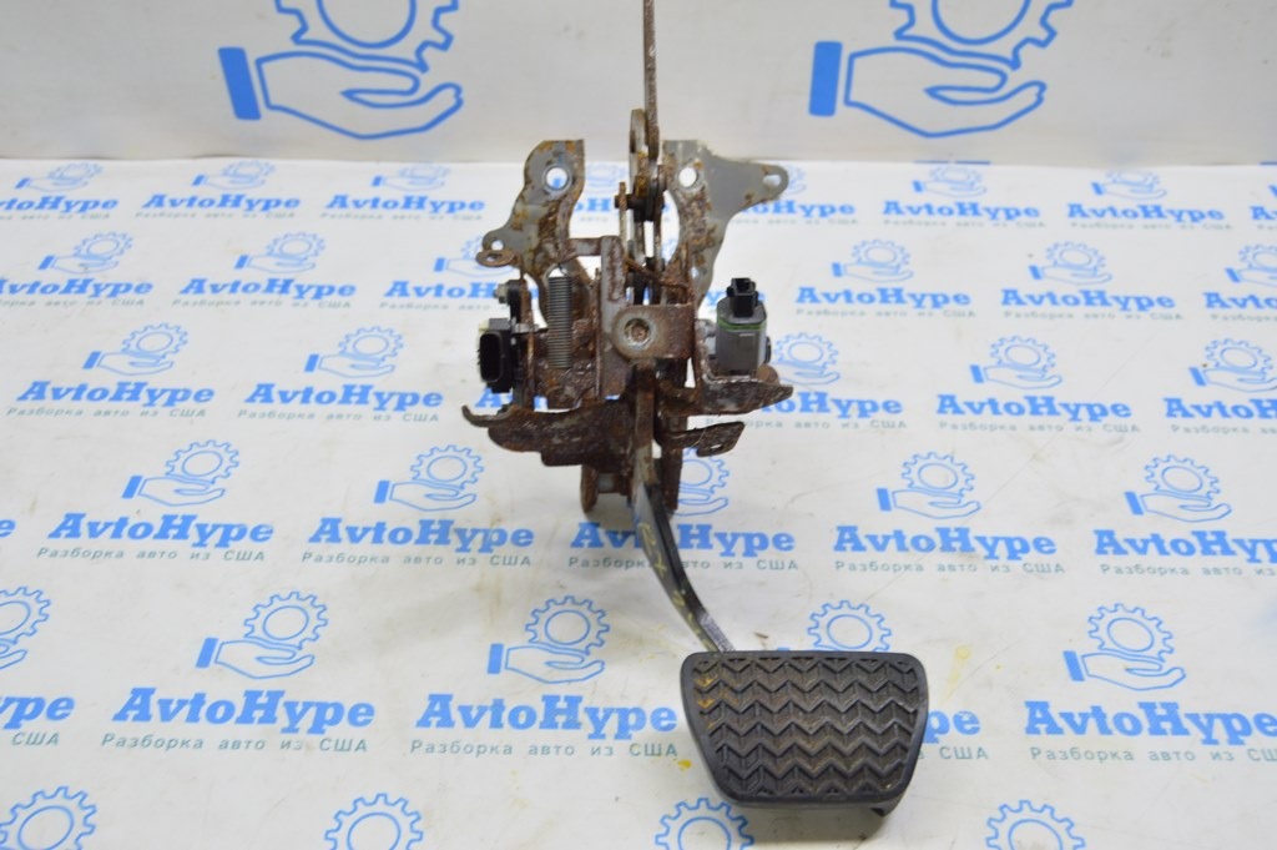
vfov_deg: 38.3
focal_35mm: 34
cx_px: 638
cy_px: 425
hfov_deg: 55.1
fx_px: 1223
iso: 400
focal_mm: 23
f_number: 5.6
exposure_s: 1/20
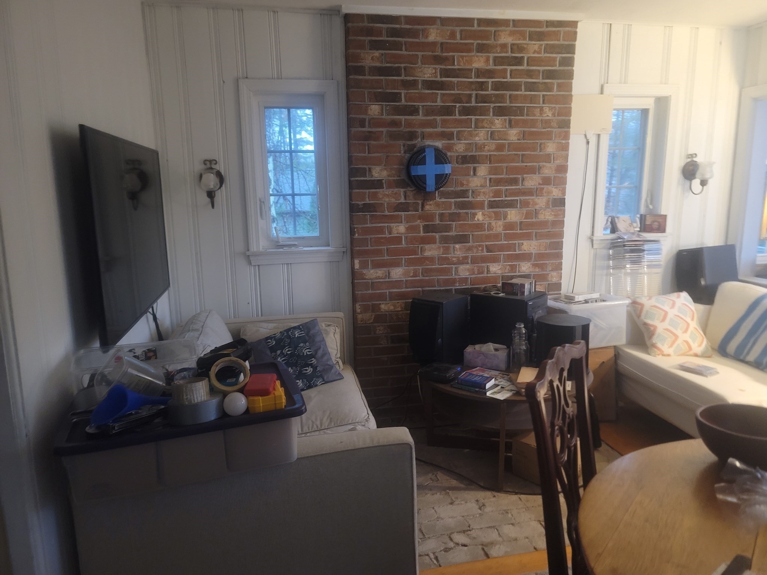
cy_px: 288
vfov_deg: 54.9
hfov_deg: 69.4
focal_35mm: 25
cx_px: 384
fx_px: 554
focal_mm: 7
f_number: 1.8
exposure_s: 1/24
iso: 640
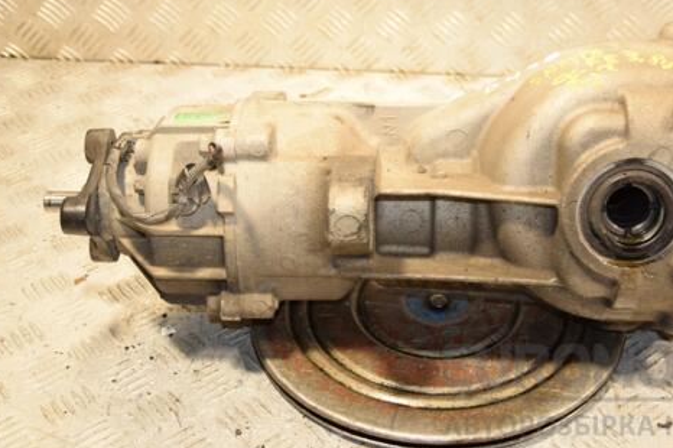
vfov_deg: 23.3
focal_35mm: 58
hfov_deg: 34.3
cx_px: 416
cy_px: 173
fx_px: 1083
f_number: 5
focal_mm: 30
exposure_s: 1/125
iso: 800
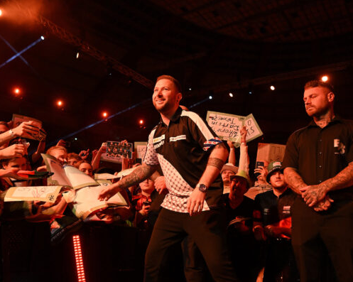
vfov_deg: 43.3
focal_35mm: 34
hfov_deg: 52.6
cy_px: 141
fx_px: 355
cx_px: 143
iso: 4000
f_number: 4
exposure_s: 1/400
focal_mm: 30
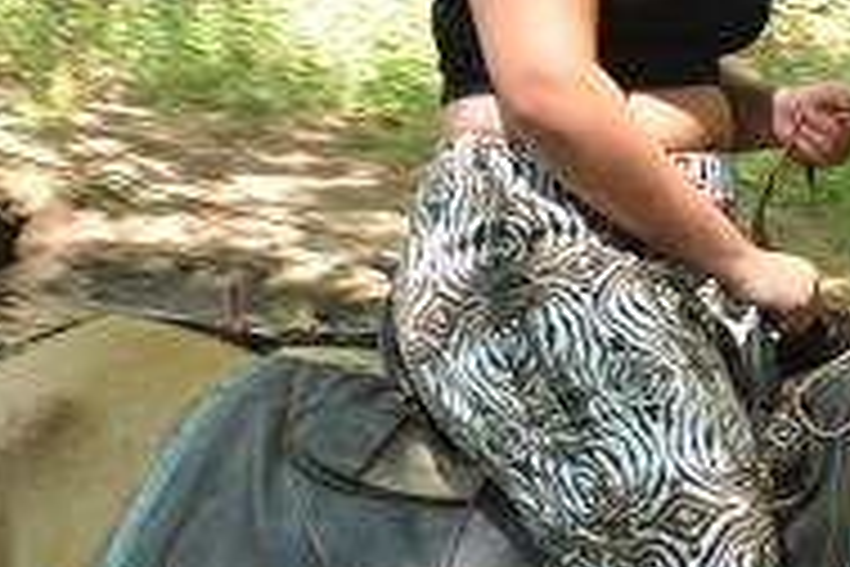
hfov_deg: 14.2
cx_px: 810
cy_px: 274
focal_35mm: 143
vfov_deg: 9.6
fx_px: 3376
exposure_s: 1/80
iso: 200
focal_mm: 30
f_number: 4.5
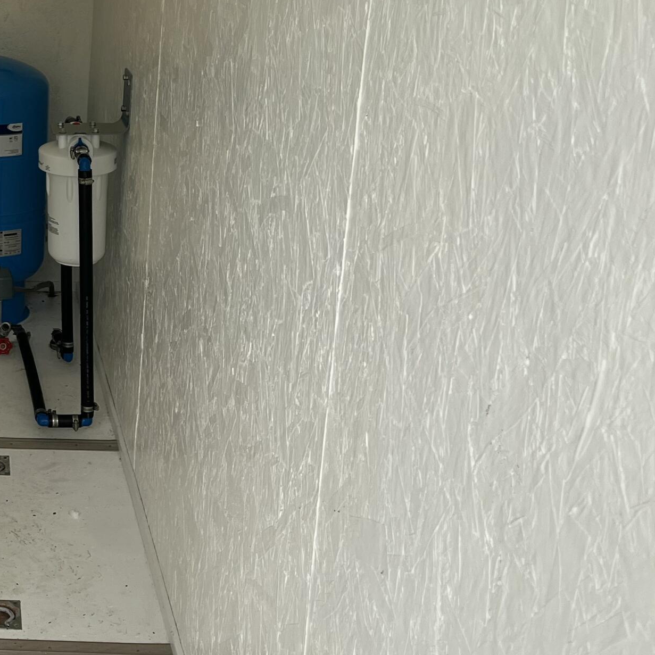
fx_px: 1199
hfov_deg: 27.5
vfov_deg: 30.0
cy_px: 159
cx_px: -93
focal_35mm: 56
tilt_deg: -14.4
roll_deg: -0.7
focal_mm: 5.1
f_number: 1.6
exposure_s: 1/141
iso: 32
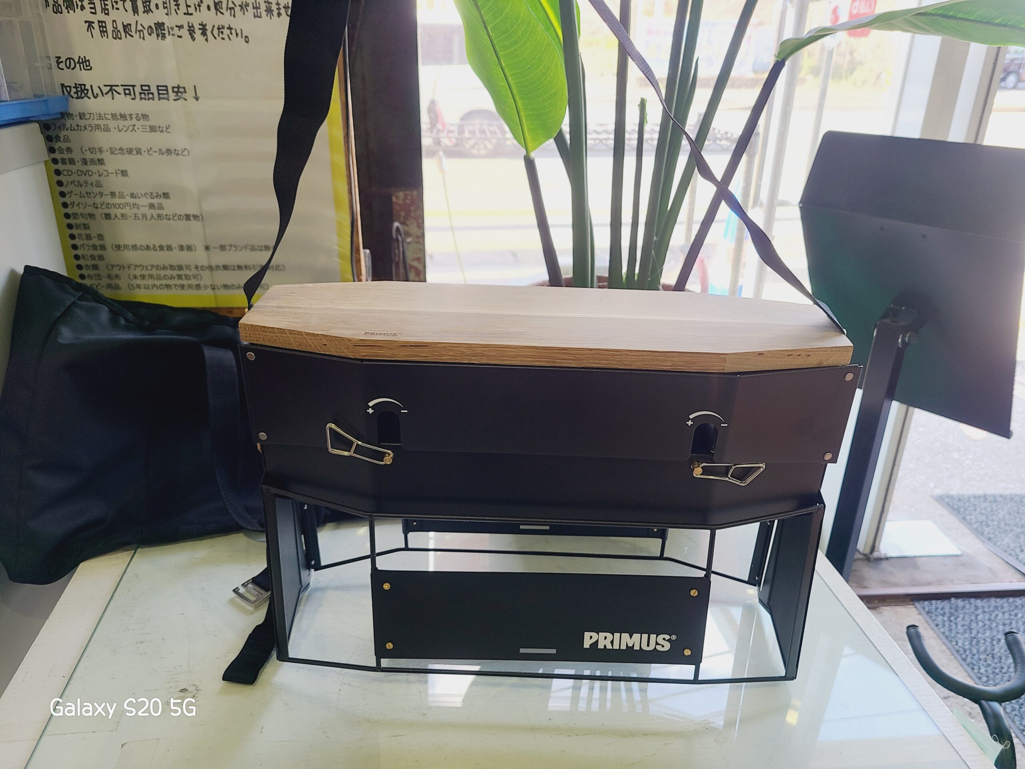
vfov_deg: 53.1
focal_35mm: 26
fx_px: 770
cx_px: 512
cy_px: 384
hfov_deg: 67.3
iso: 50
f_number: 1.8
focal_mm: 5.4
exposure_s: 1/100
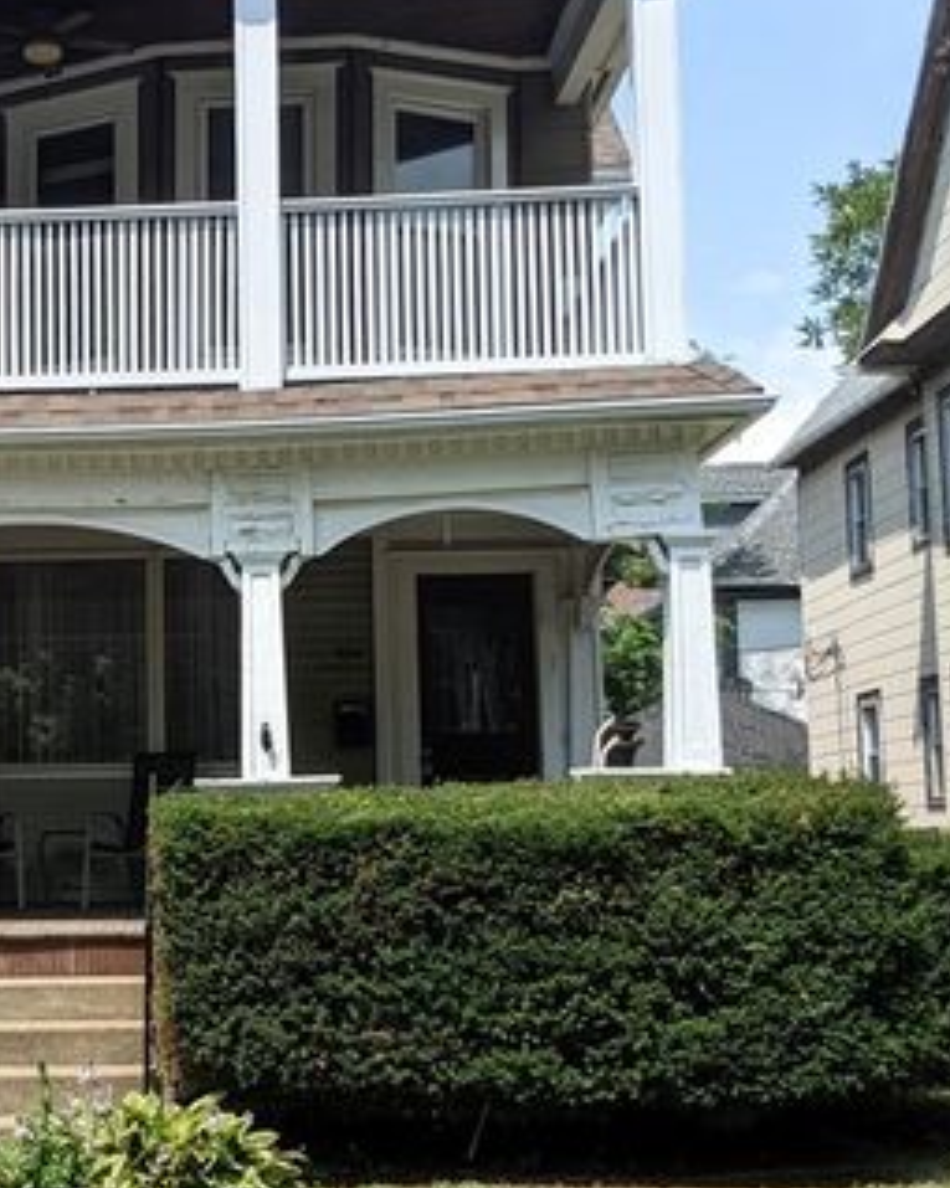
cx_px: 52
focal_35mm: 55
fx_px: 1934
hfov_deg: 26.4
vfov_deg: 34.1
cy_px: 652
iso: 62
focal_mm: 4.44
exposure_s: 1/2611
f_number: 1.8
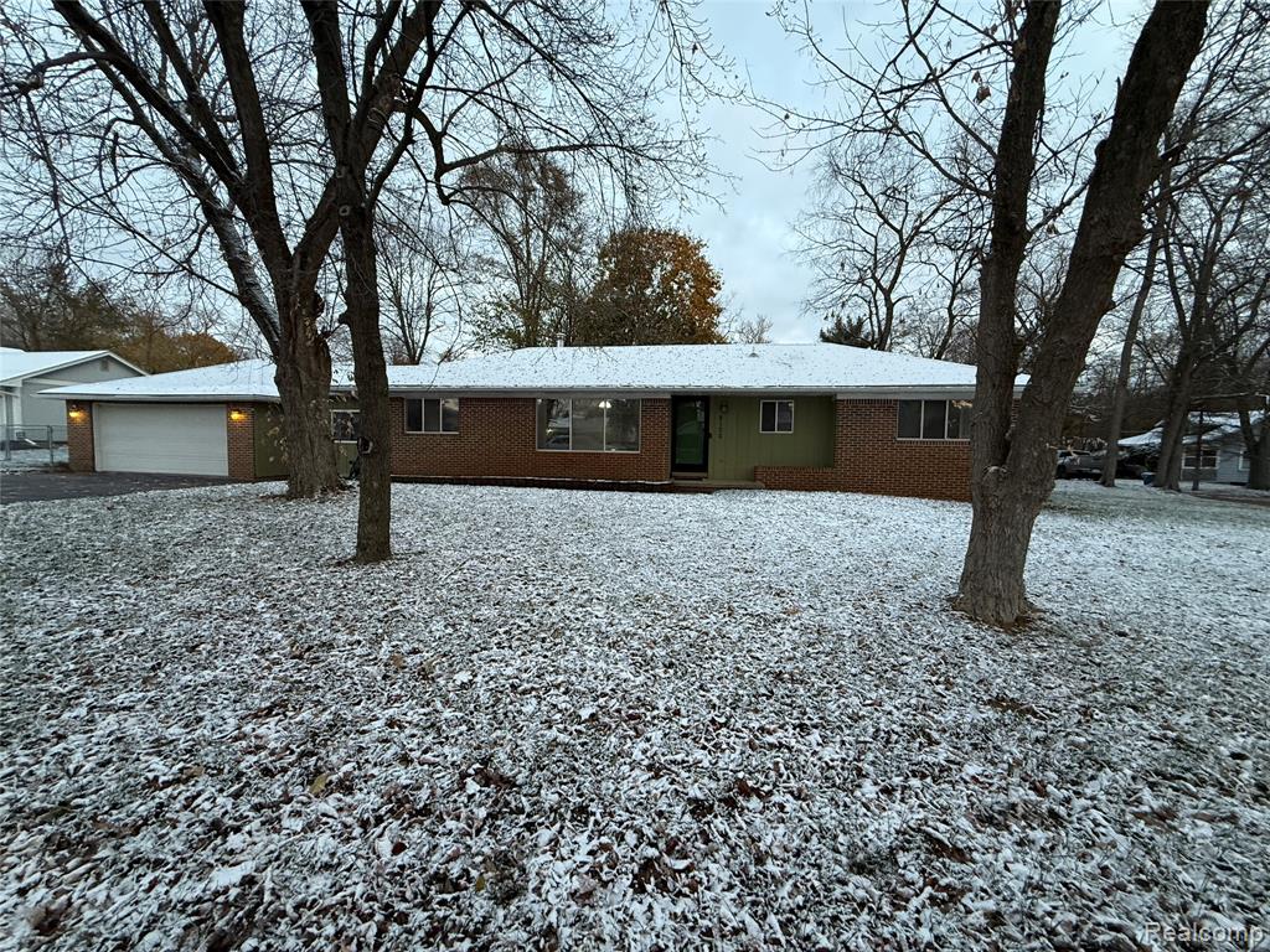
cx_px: 635
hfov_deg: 102.1
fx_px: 514
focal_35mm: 14
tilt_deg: -3.4
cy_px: 476
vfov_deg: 85.7
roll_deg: -1.4
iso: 250
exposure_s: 1/99
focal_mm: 2.22
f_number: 2.2
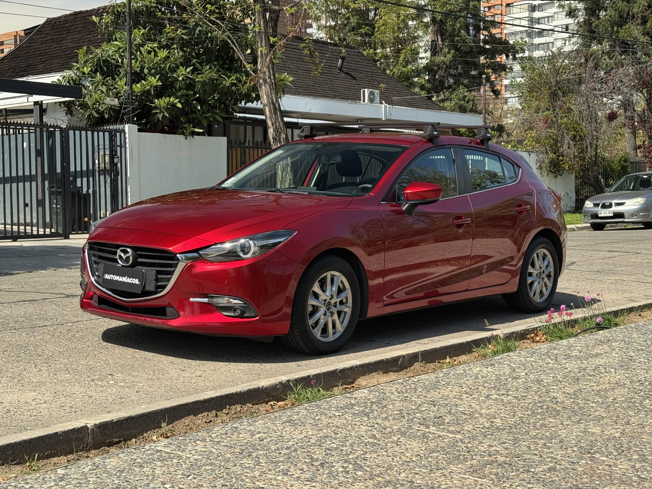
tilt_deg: -1.3
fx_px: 998
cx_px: 314
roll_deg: +0.8
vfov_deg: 27.5
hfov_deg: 36.2
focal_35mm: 53
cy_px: 231
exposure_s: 1/1094
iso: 64
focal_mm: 6.76
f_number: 1.78
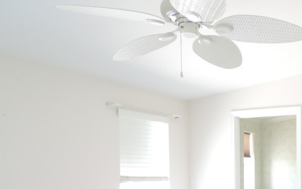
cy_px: 202
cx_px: 288
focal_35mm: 49
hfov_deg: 37.5
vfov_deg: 24.7
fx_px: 403
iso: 400
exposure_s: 1/20
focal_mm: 4.3
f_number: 3
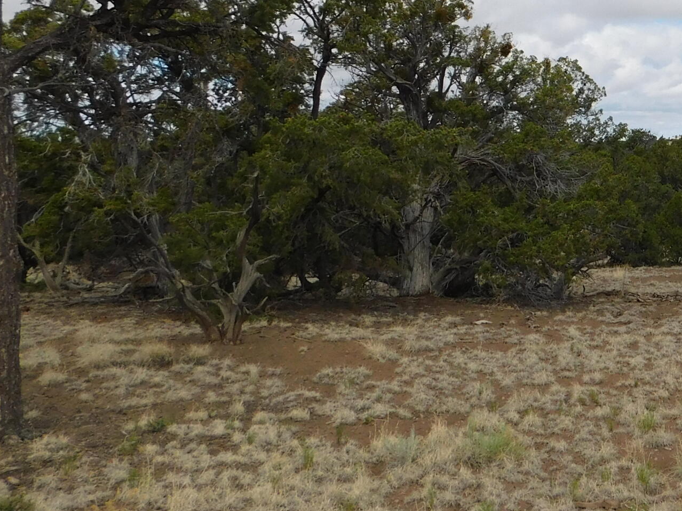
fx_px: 1064
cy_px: 49
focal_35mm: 54
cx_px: 711
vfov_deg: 26.1
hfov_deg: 32.2
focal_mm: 4
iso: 125
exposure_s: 1/500
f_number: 6
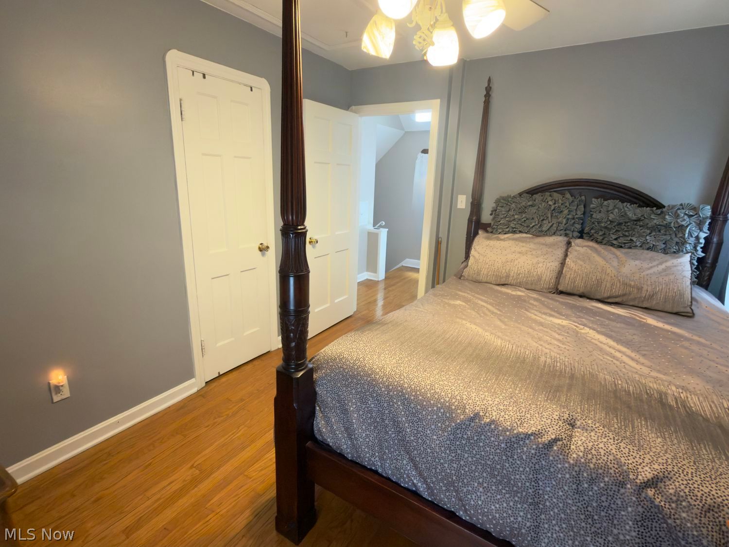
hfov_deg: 91.0
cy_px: 274
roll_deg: -1.6
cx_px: 364
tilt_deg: -14.6
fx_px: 358
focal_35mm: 17
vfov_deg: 74.7
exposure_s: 1/30
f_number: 2.2
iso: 250
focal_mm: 2.22
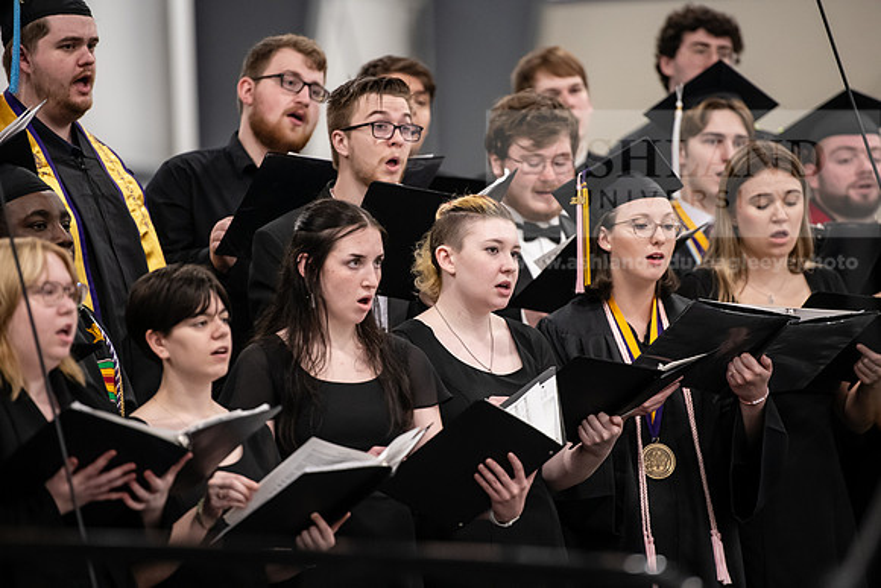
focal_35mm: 200
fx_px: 4895
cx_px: 440
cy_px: 294
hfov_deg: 10.3
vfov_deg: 6.9
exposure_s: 1/200
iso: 3200
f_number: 3.2
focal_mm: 200
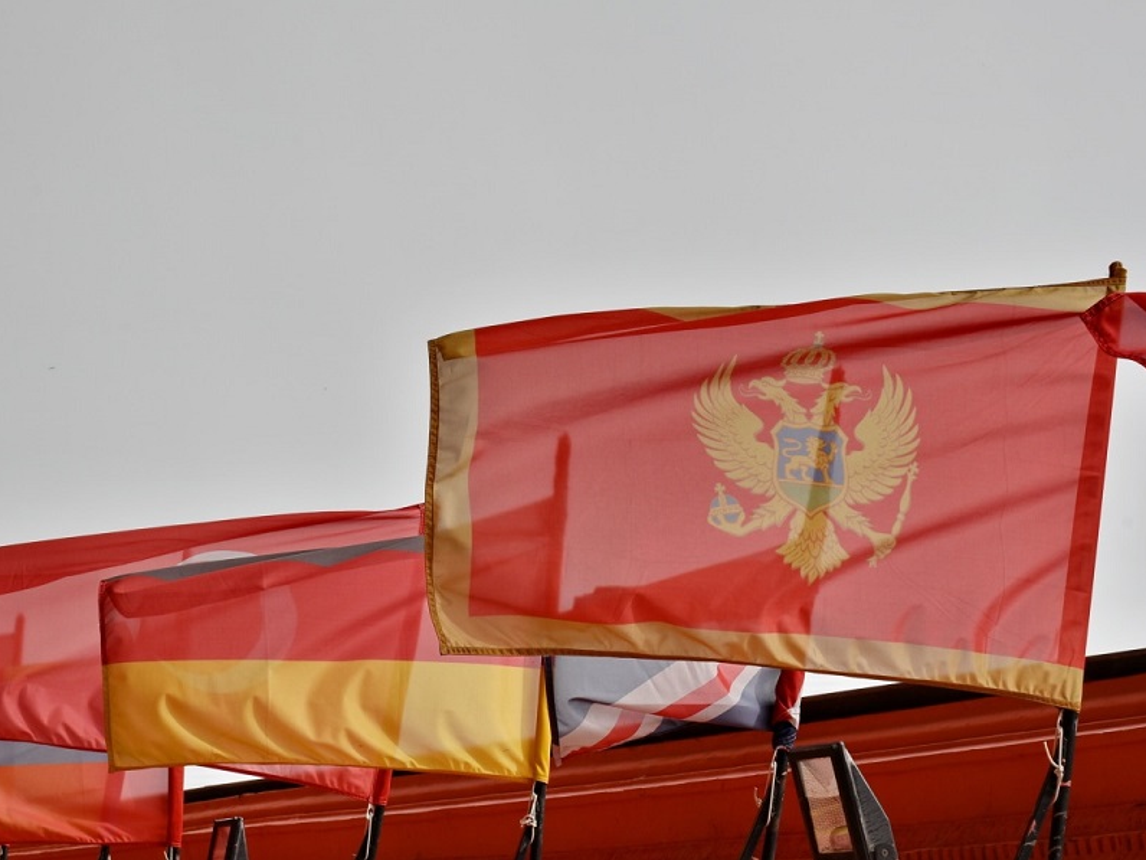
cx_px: 572
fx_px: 4966
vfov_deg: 9.9
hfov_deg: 13.2
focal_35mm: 150
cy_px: 429
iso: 125
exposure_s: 1/200
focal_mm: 92
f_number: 14
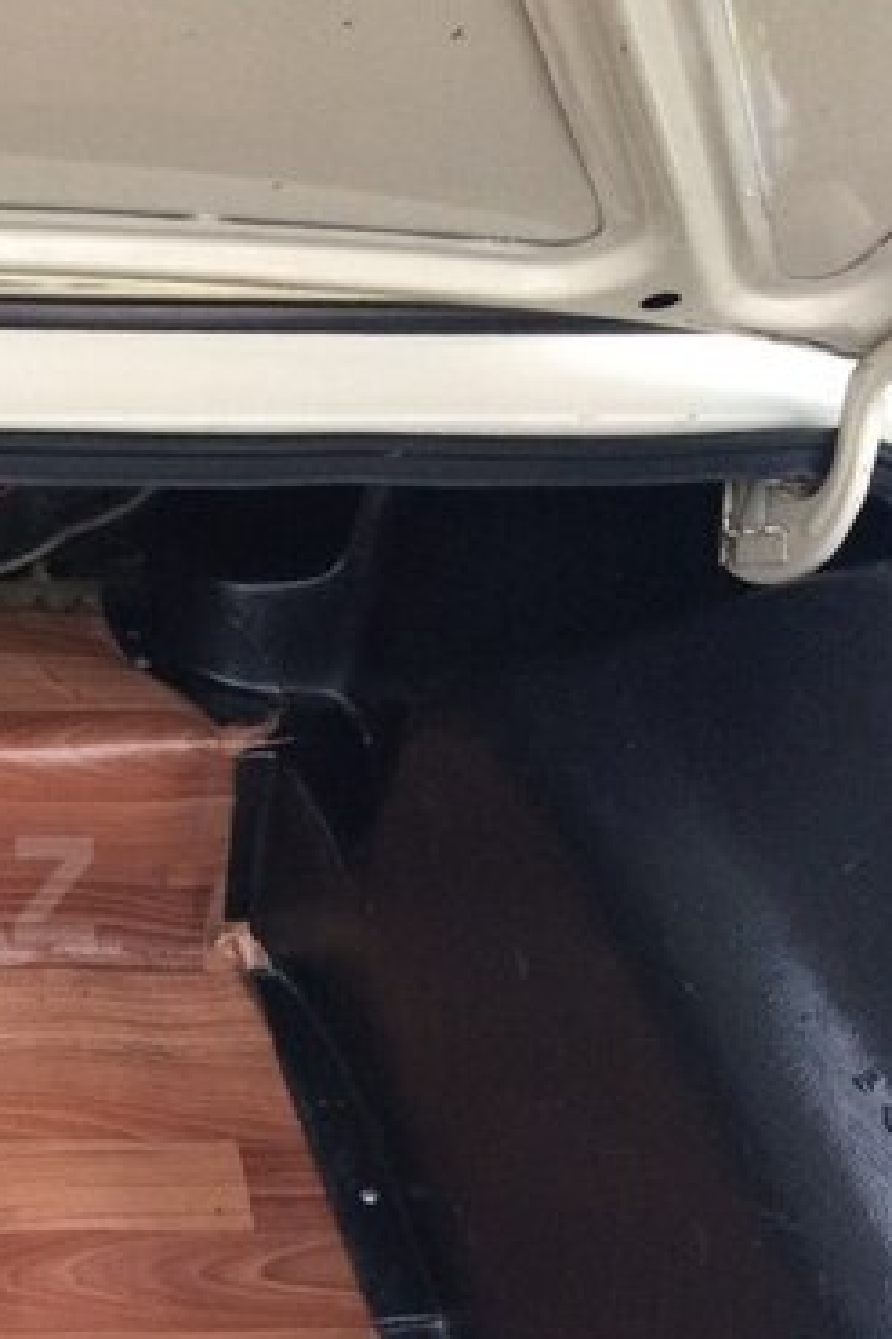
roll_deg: -6.1
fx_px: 2007
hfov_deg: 22.4
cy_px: 891
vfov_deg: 36.5
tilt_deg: -40.3
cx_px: -276
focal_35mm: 54
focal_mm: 4.15
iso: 160
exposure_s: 1/33
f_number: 2.2
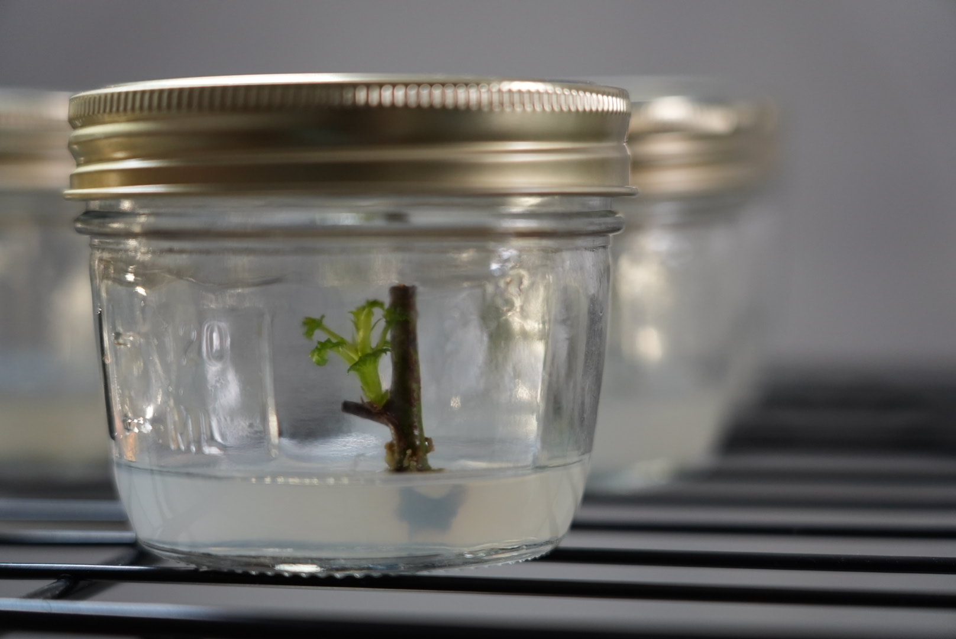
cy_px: 320
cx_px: 478
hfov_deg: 22.9
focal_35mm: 89
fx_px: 2365
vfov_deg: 15.4
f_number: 4
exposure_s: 1/160
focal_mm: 89
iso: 2000
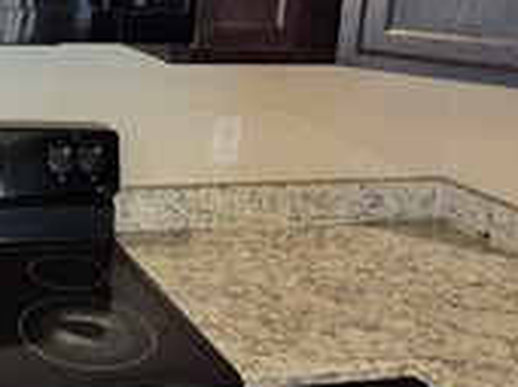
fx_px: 732
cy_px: 43
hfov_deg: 35.1
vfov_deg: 28.5
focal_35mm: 49
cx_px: -6
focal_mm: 1.74
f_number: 2.2
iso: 1000
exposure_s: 1/60
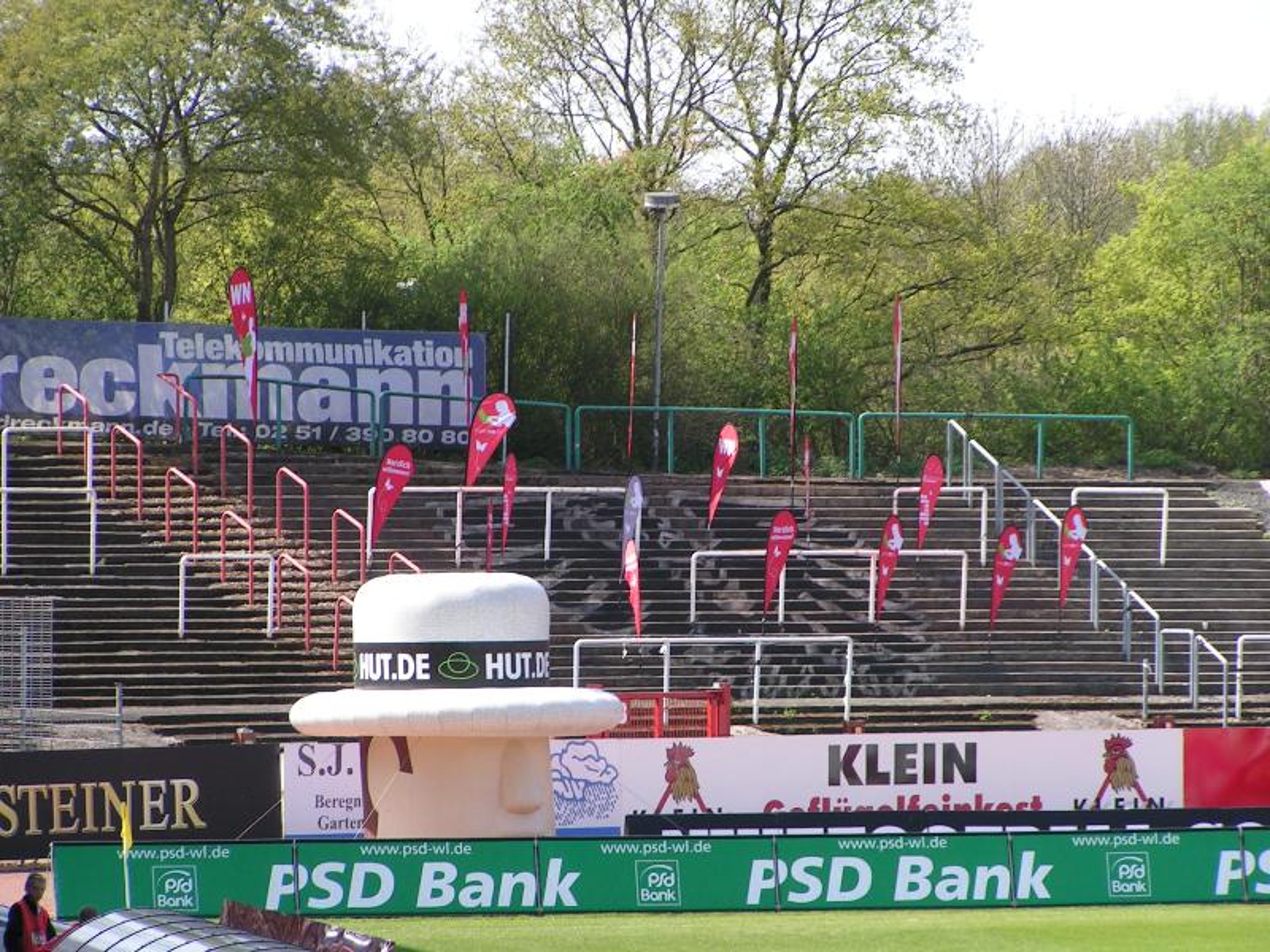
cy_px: 476
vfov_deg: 6.0
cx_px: 635
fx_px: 9062
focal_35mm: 247
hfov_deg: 8.0
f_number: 4.5
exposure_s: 1/320
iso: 50
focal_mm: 37.8
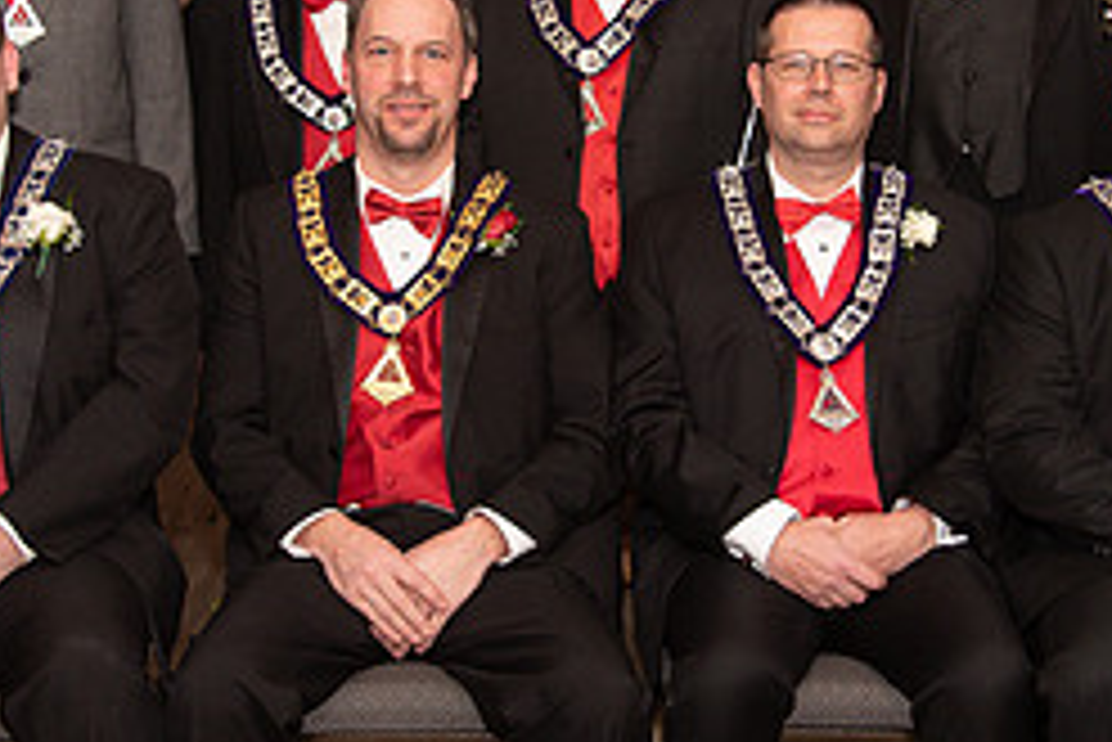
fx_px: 2318
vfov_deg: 18.1
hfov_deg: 27.0
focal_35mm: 75
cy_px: 209
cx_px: 599
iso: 800
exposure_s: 1/200
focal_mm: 31
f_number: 4
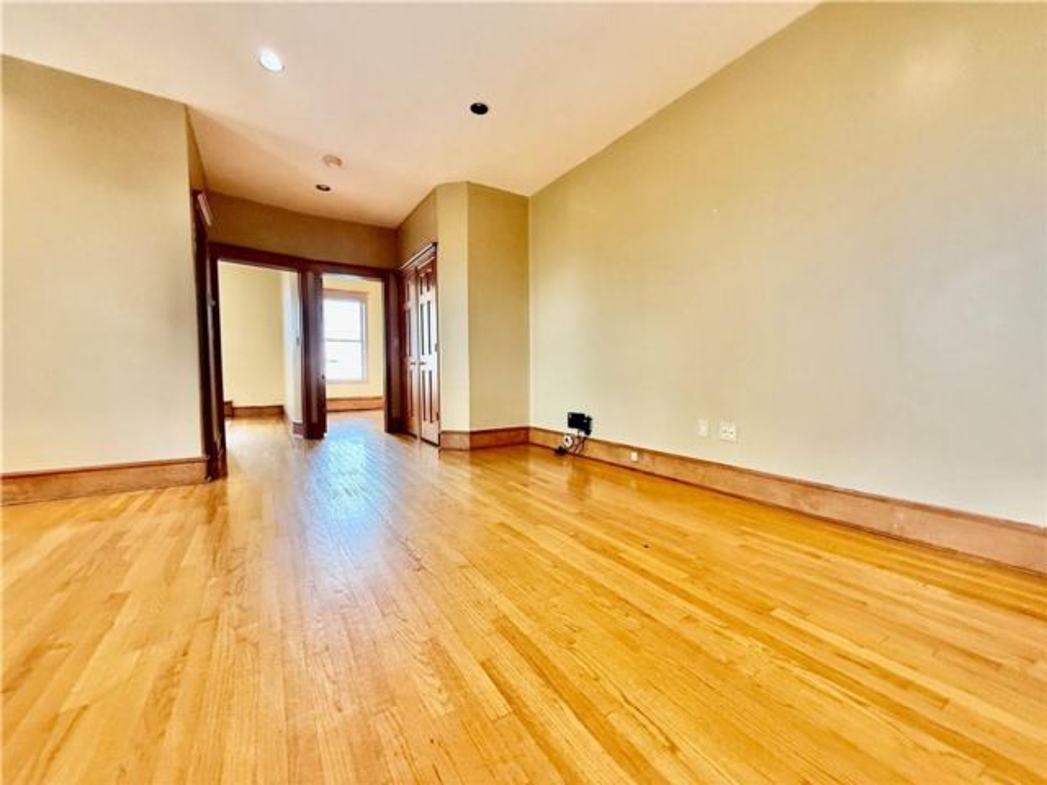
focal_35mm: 14
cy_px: 392
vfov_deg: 85.7
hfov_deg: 102.1
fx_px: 423
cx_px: 524
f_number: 2.2
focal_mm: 2.22
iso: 400
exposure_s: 1/120
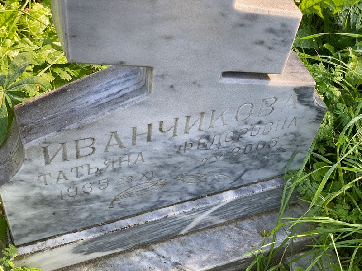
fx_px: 544
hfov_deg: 36.8
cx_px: 181
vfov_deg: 28.0
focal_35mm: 52
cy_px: 136
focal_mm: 6
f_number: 2
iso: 25
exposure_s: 1/122
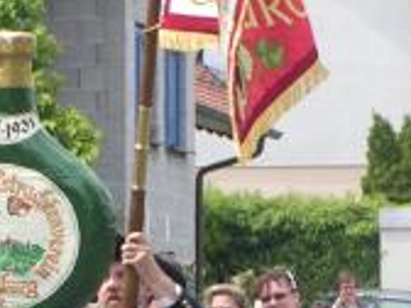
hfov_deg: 4.4
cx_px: 232
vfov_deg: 3.3
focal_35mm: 452
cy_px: 460
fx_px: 5367
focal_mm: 18.2
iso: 50
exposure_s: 1/250
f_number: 5
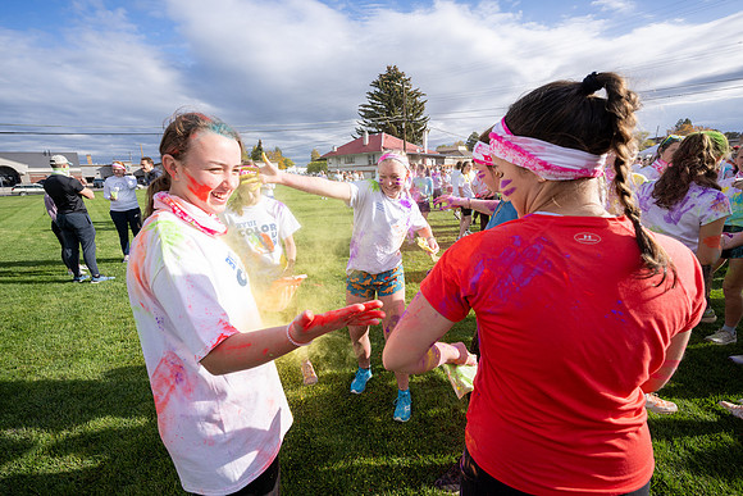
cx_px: 372
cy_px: 248
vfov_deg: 73.8
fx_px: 330
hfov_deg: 96.7
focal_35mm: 16
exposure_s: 1/500
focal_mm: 16
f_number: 8
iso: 250
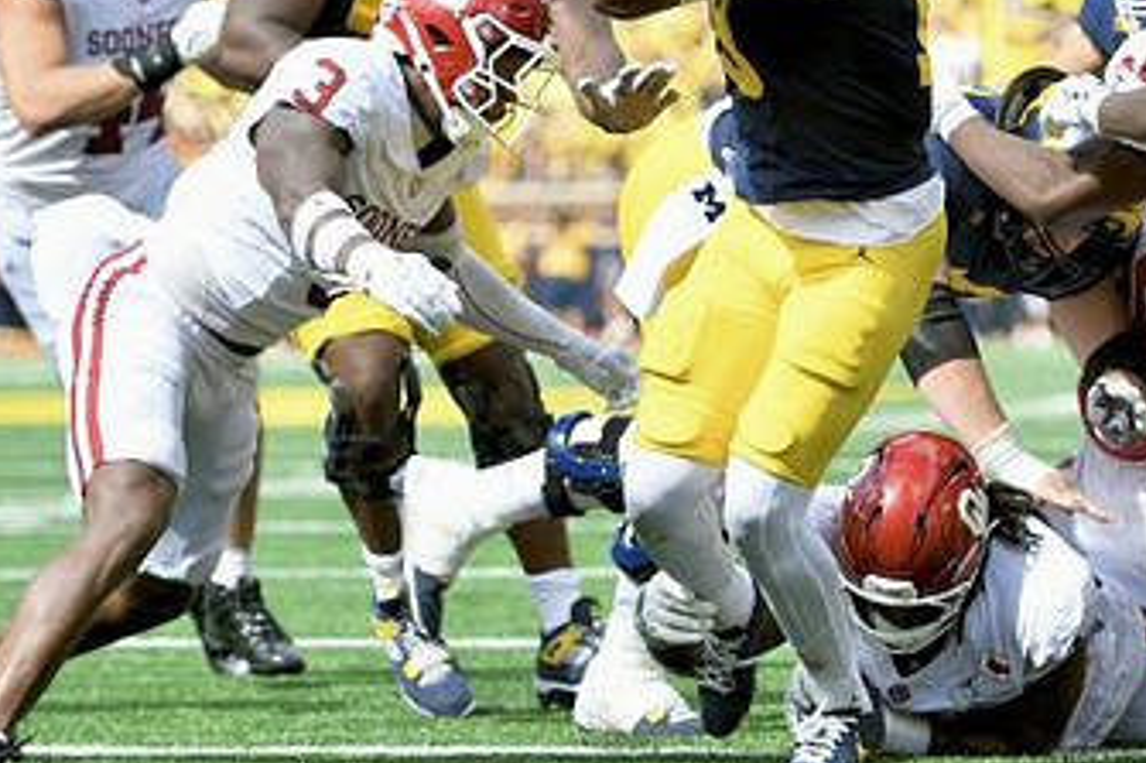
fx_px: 9927
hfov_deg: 6.6
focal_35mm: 312
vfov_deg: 4.4
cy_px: 144
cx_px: 701
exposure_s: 1/2000
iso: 250
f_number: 2.8
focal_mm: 120
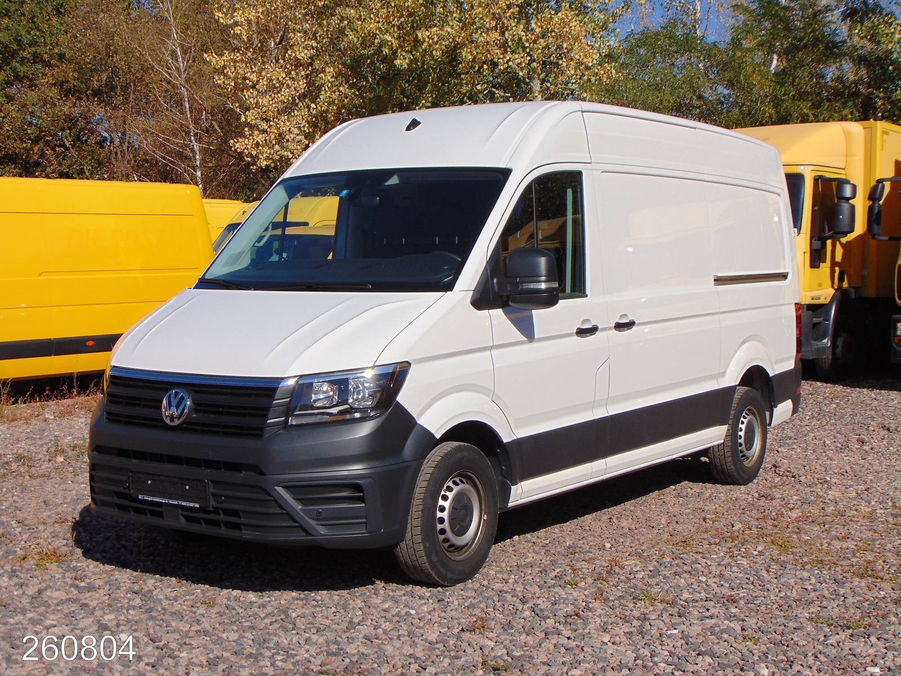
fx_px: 1301
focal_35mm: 50
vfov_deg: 29.1
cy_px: 338
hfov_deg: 38.2
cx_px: 450
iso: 80
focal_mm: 9
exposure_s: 1/800
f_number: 3.5
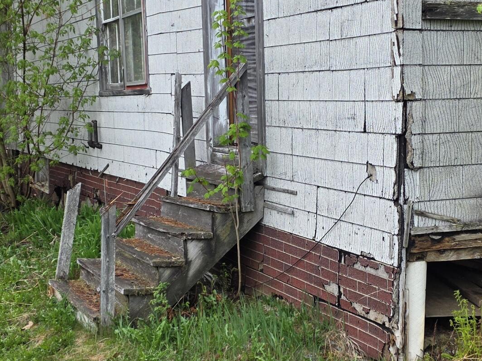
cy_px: 224
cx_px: 237
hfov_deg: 29.8
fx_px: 905
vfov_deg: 22.5
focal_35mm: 65
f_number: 1.7
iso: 50
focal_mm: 6.3
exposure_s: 1/359
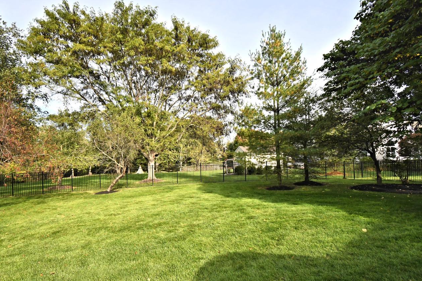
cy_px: 154
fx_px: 199
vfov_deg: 70.3
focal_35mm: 17
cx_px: 189
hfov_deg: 93.0
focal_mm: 10
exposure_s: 1/4000
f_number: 4.5
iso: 1600
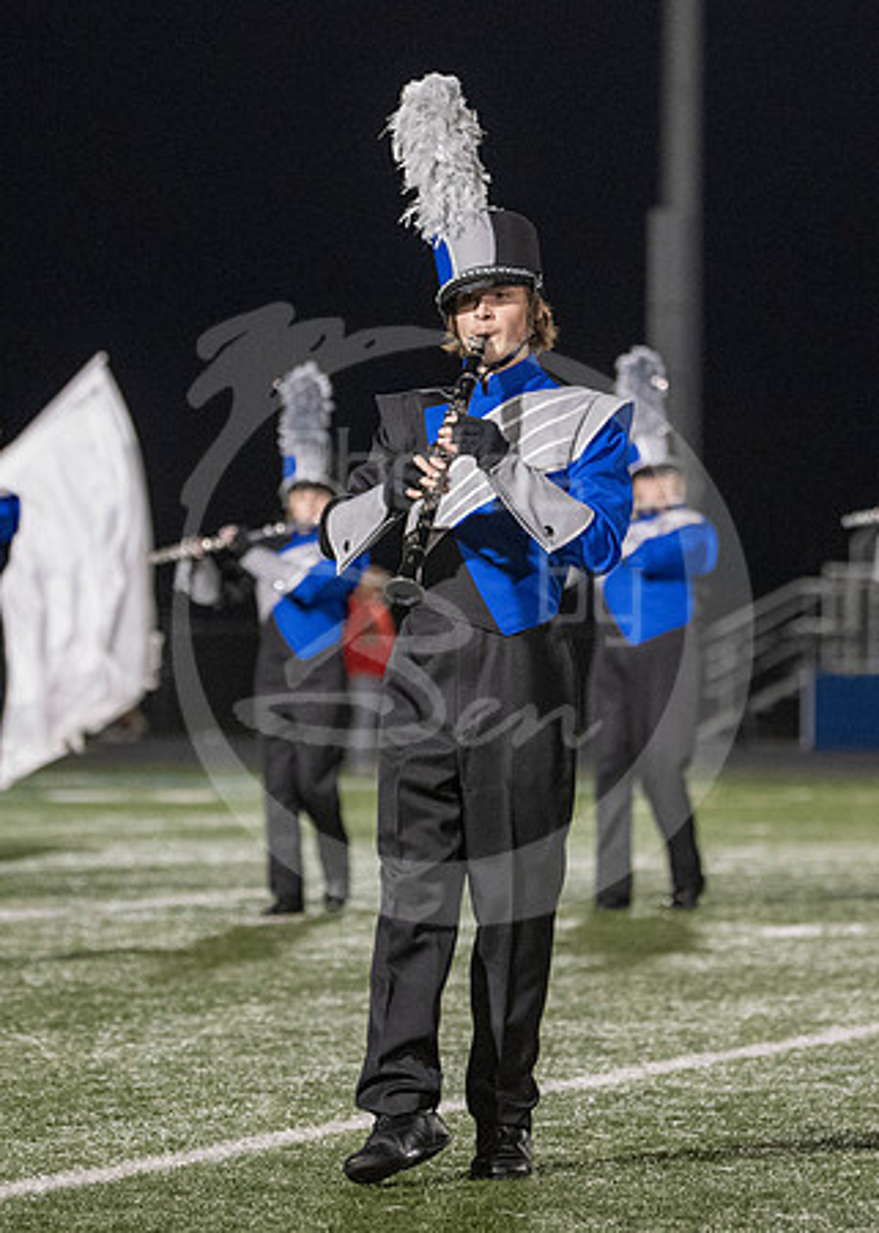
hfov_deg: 5.9
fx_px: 8462
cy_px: 492
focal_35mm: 242
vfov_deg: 8.3
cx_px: 512
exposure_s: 1/500
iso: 4000
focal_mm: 120
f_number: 2.8
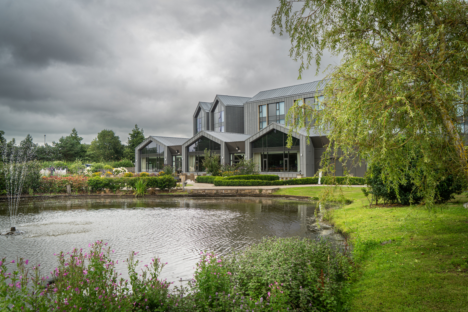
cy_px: 156
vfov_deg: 45.0
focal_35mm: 29
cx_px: 234
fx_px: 377
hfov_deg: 63.6
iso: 320
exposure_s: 1/320
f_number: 5
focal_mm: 29
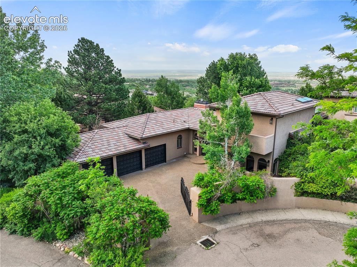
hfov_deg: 71.6
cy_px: 134
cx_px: 178
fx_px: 247
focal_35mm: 24
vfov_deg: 56.7
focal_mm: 12.29
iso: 290
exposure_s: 1/500
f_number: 2.8
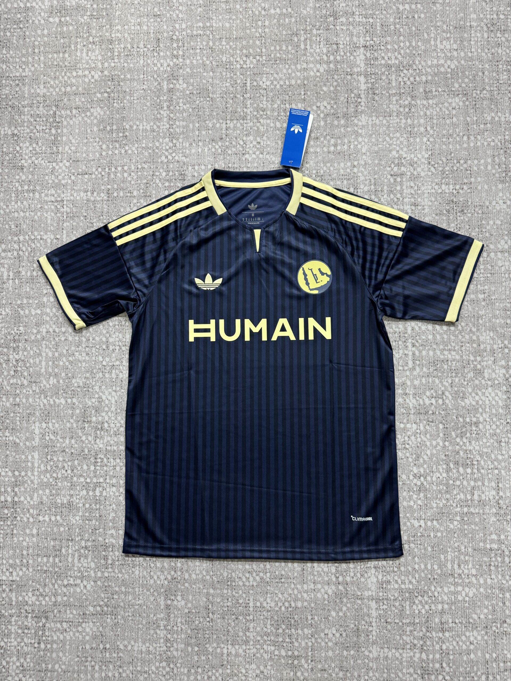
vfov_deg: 71.6
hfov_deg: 56.8
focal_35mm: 24
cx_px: 256
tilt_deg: -84.2
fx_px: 472
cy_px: 340
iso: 400
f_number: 1.78
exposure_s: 1/60
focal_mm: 6.76
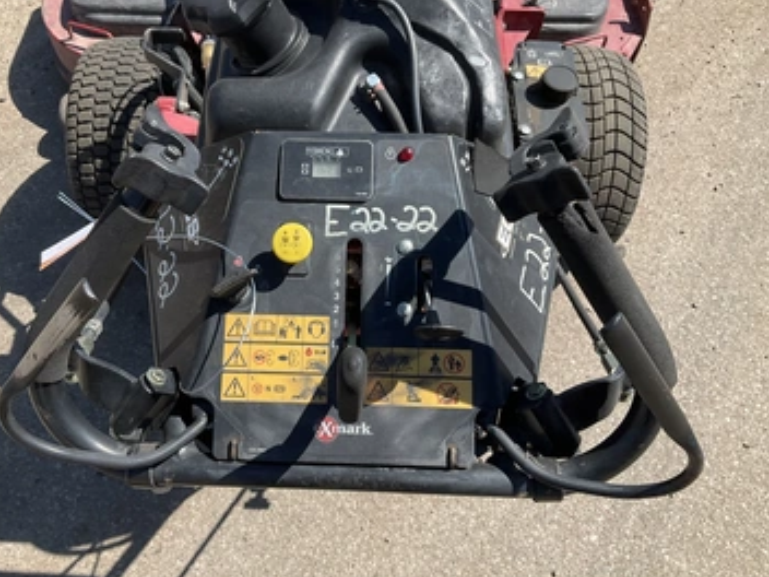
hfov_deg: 55.2
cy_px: 256
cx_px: 334
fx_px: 733
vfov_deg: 42.9
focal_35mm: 33
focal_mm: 3
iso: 25
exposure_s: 1/1076
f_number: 1.8
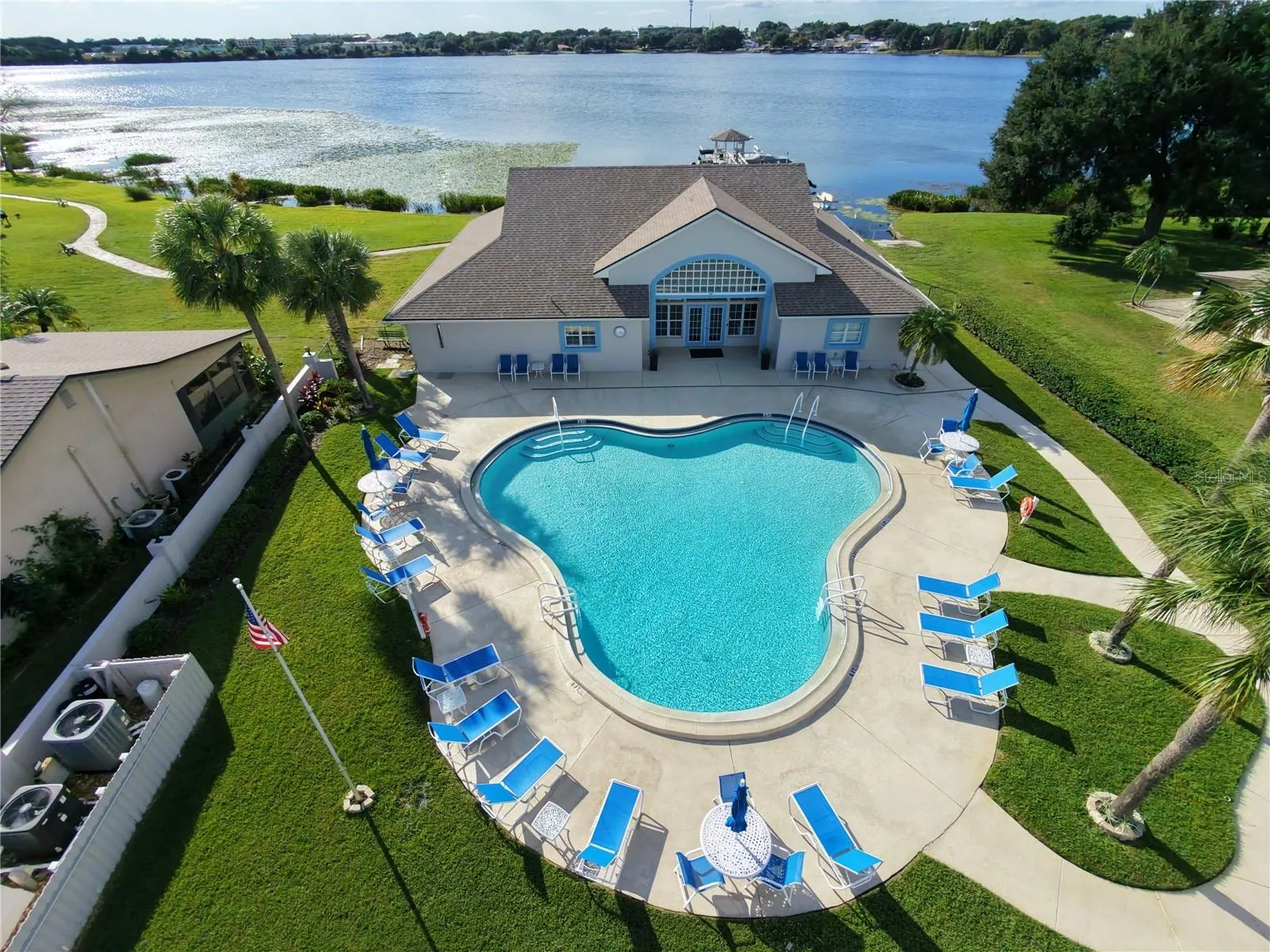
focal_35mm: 16
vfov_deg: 78.1
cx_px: 635
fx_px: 587
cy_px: 476
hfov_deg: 94.5
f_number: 2.2
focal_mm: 3.05
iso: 100
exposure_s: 1/800
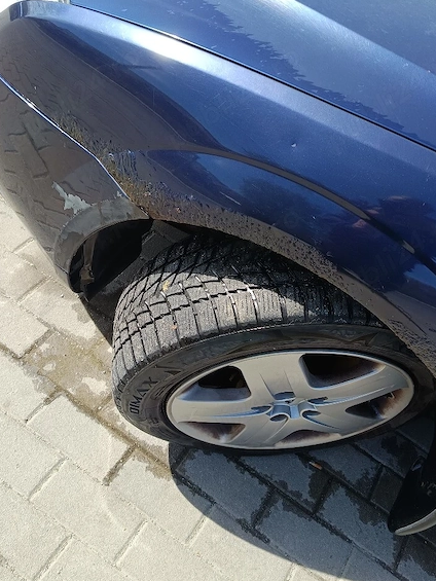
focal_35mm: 34
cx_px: 275
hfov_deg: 41.5
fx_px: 571
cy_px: 284
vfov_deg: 53.9
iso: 50
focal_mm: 5.31
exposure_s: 1/161
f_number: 1.7
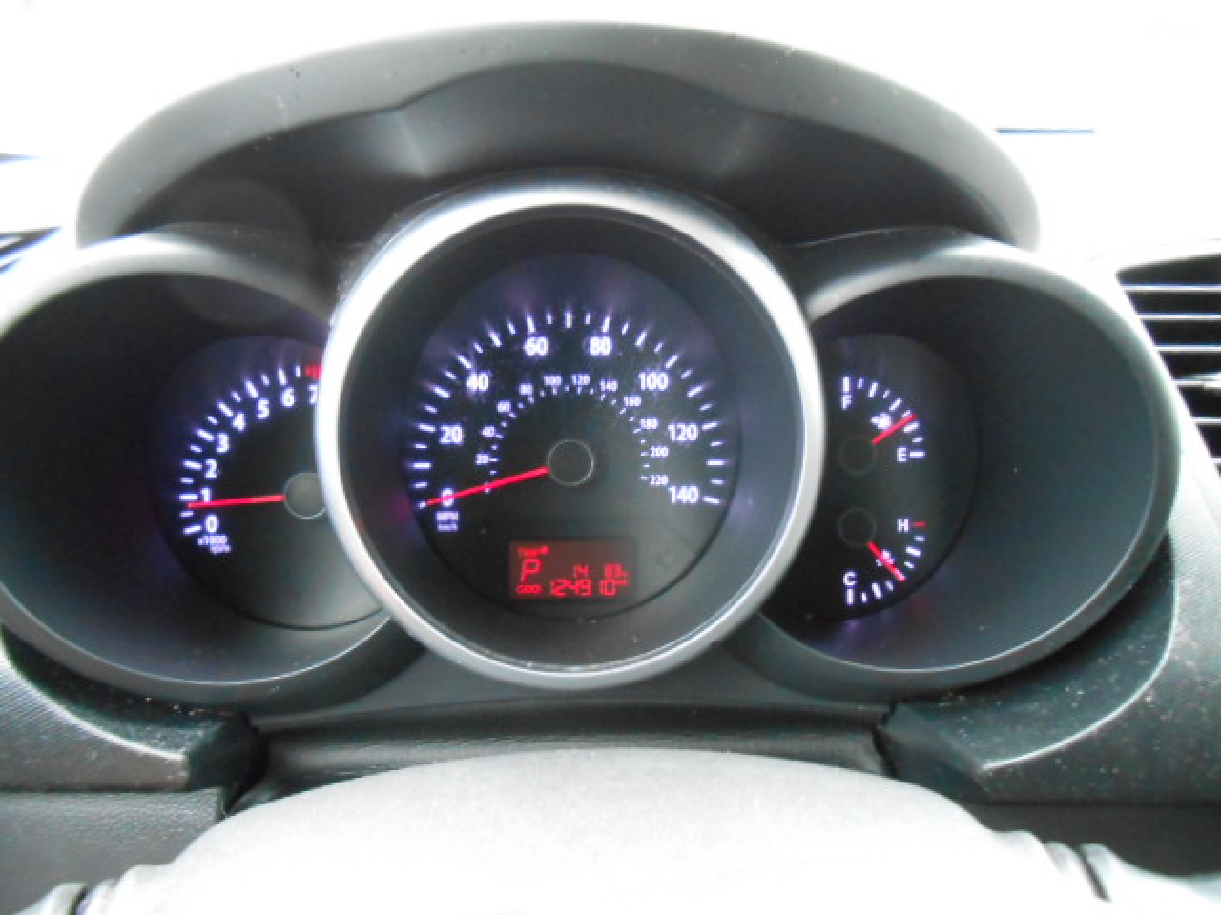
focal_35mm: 26
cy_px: 458
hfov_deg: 67.3
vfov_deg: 53.1
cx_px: 610
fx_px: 917
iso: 800
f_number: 3.5
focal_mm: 4.6
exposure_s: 1/50
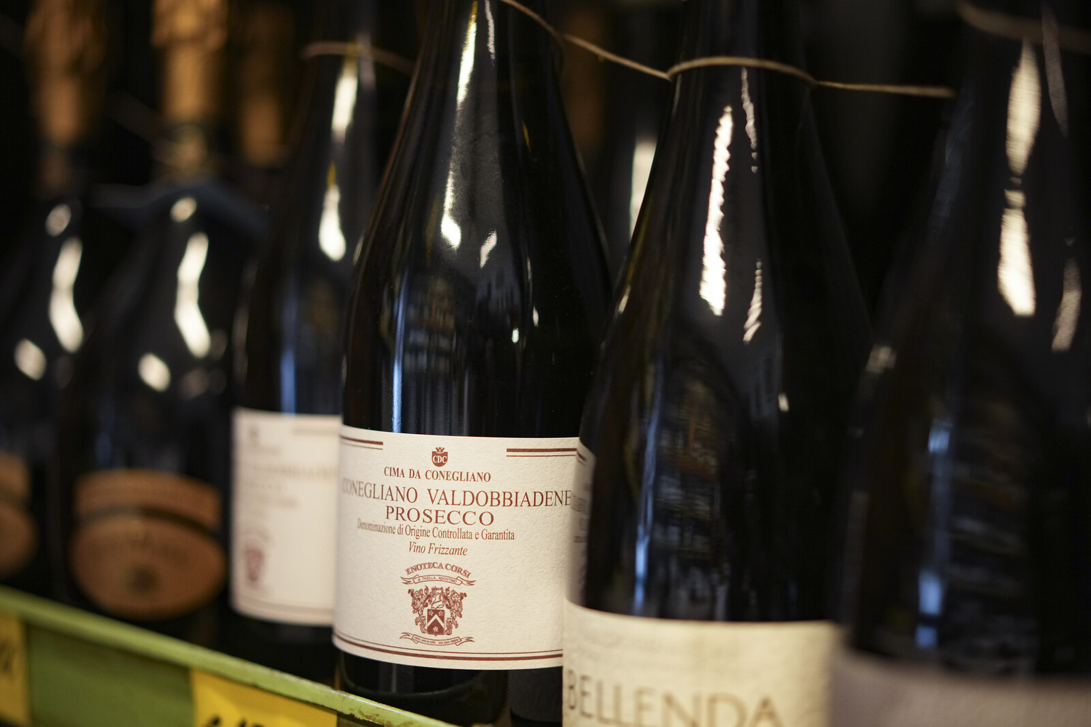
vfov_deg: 24.6
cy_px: 364
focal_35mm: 55
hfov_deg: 36.2
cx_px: 546
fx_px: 1667
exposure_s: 1/250
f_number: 1.8
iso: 2500
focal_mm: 55
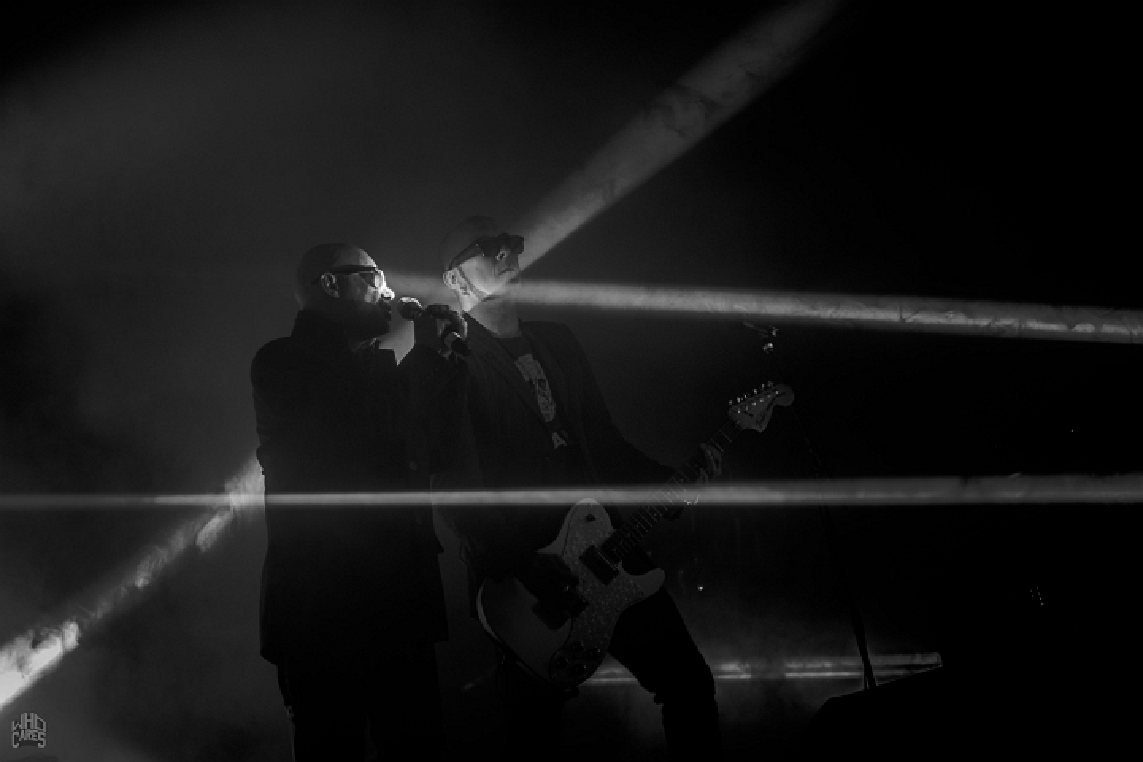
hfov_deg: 37.9
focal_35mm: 52
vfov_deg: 25.8
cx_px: 572
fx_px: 1667
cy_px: 381
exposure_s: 1/80
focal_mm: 35
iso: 640
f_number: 1.4
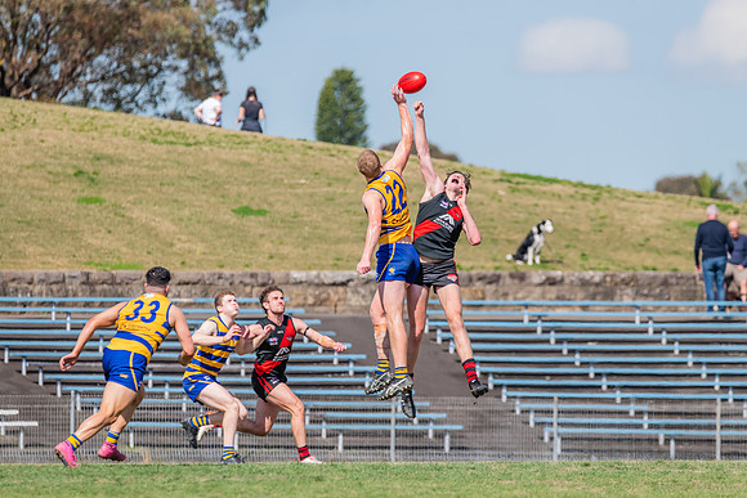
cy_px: 249
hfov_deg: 4.4
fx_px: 9792
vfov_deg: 2.9
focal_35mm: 472
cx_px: 379
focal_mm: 460
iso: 800
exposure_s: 1/1600
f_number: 10
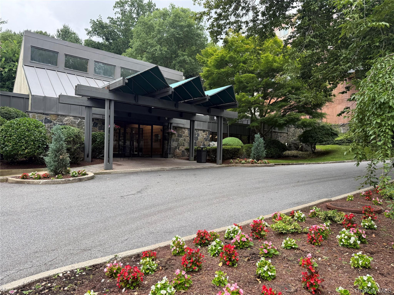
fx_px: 273
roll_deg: -2.0
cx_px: 197
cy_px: 148
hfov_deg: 71.6
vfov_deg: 56.8
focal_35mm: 24
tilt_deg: +0.6
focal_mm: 6.76
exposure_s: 1/229
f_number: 1.78
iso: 64
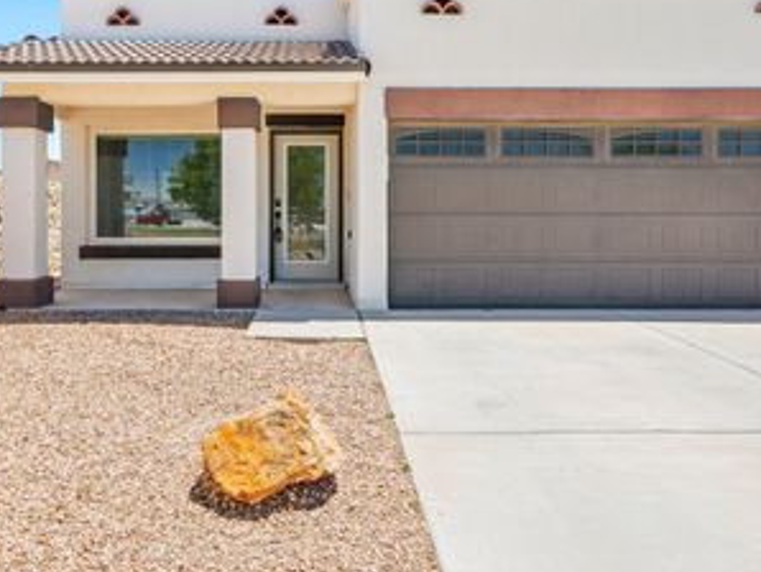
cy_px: 223
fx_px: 638
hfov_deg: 61.3
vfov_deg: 47.9
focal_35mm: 29
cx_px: 319
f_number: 10
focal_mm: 18
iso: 640
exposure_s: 1/250
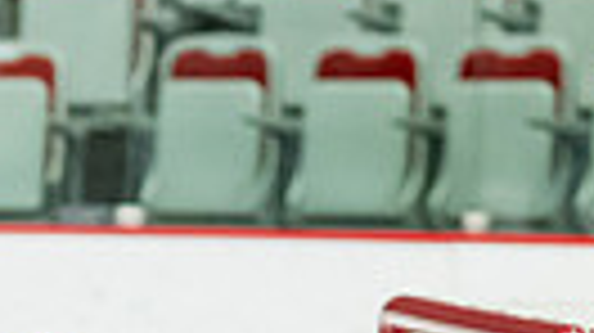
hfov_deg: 3.4
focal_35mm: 635
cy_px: 701
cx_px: -131
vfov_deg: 1.9
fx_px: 9993
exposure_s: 1/1000
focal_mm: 95
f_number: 3.2
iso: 1600
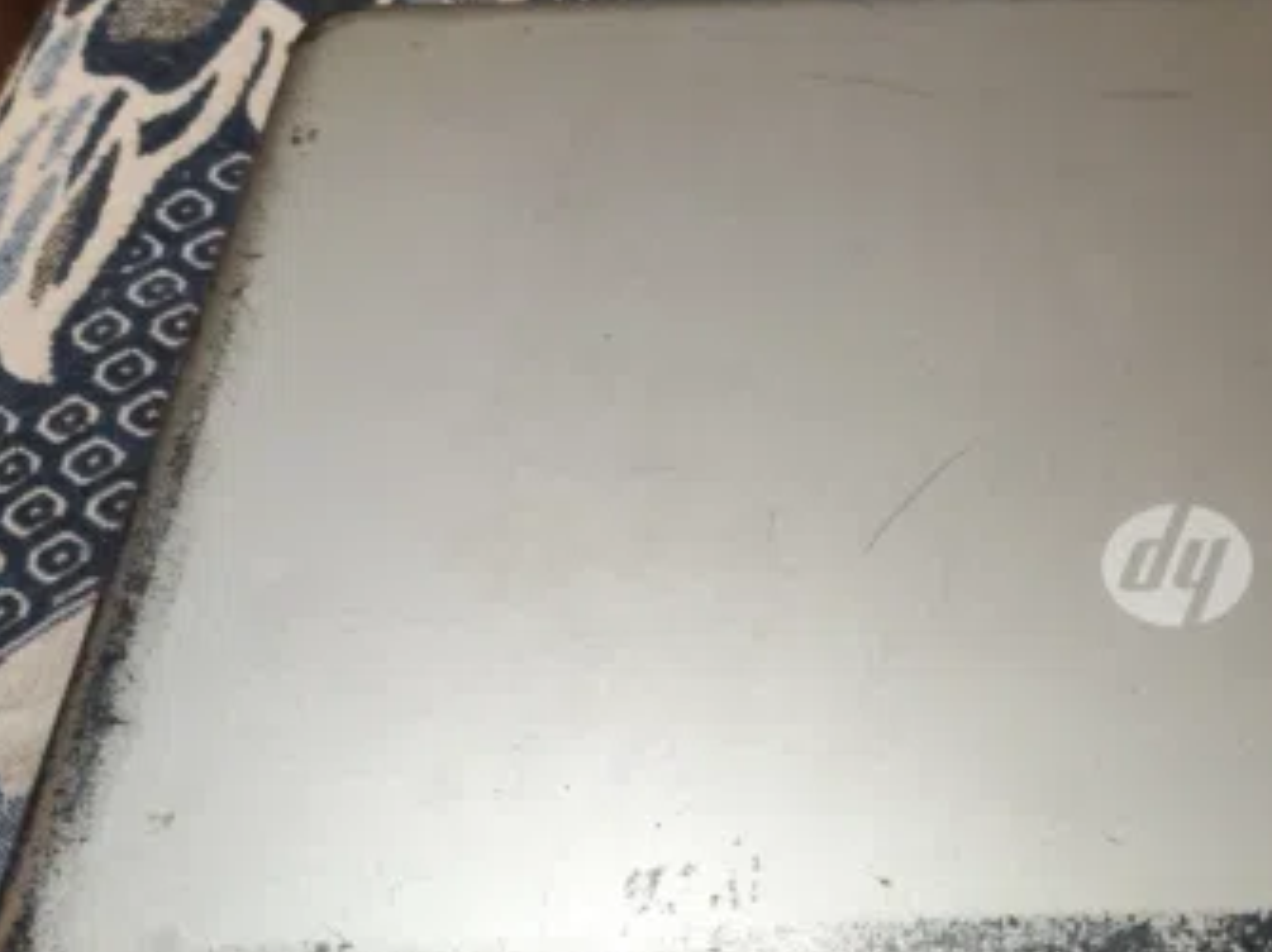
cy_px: 770
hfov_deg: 39.0
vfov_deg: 31.9
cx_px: 1207
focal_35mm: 44
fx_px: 1616
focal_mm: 7.01
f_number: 1.69
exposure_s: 1/50
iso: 1968
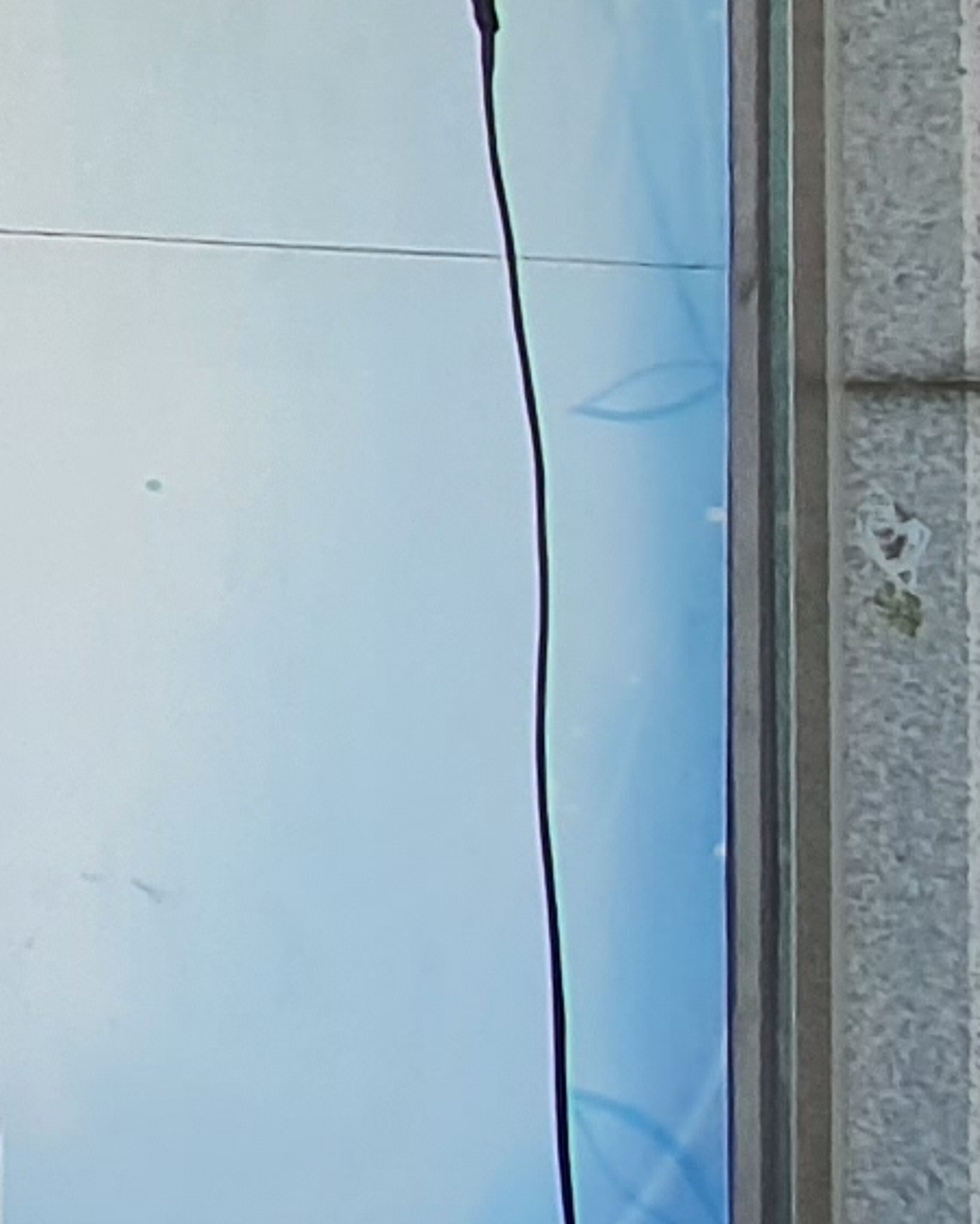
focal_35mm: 104
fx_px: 3769
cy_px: -50
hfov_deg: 9.2
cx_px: -2483
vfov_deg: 17.9
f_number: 2.2
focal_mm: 1.8
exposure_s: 1/123
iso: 50
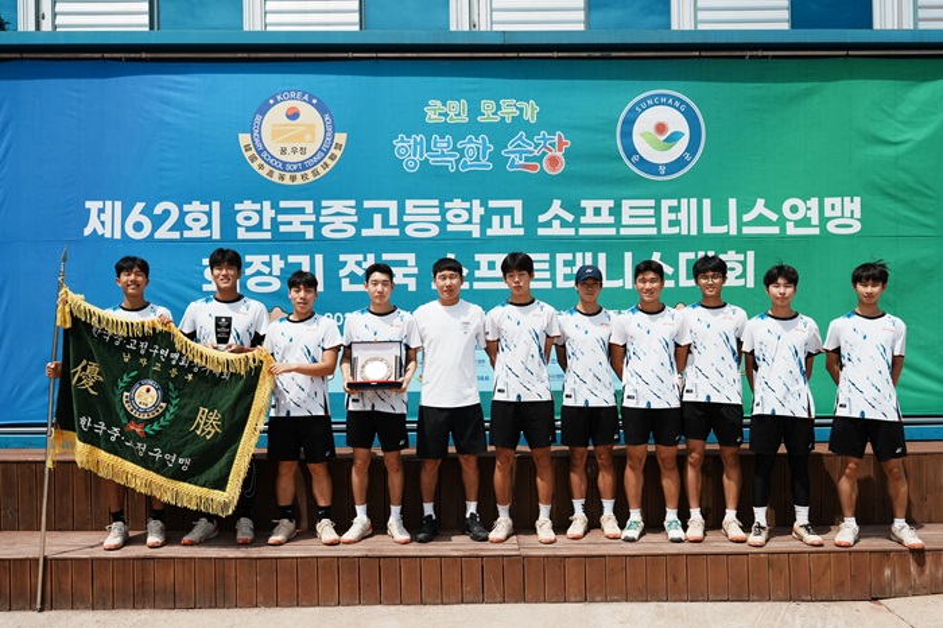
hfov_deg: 58.7
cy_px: 314
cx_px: 472
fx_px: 838
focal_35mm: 32
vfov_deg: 41.1
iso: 320
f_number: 5.6
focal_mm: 32
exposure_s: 1/2500
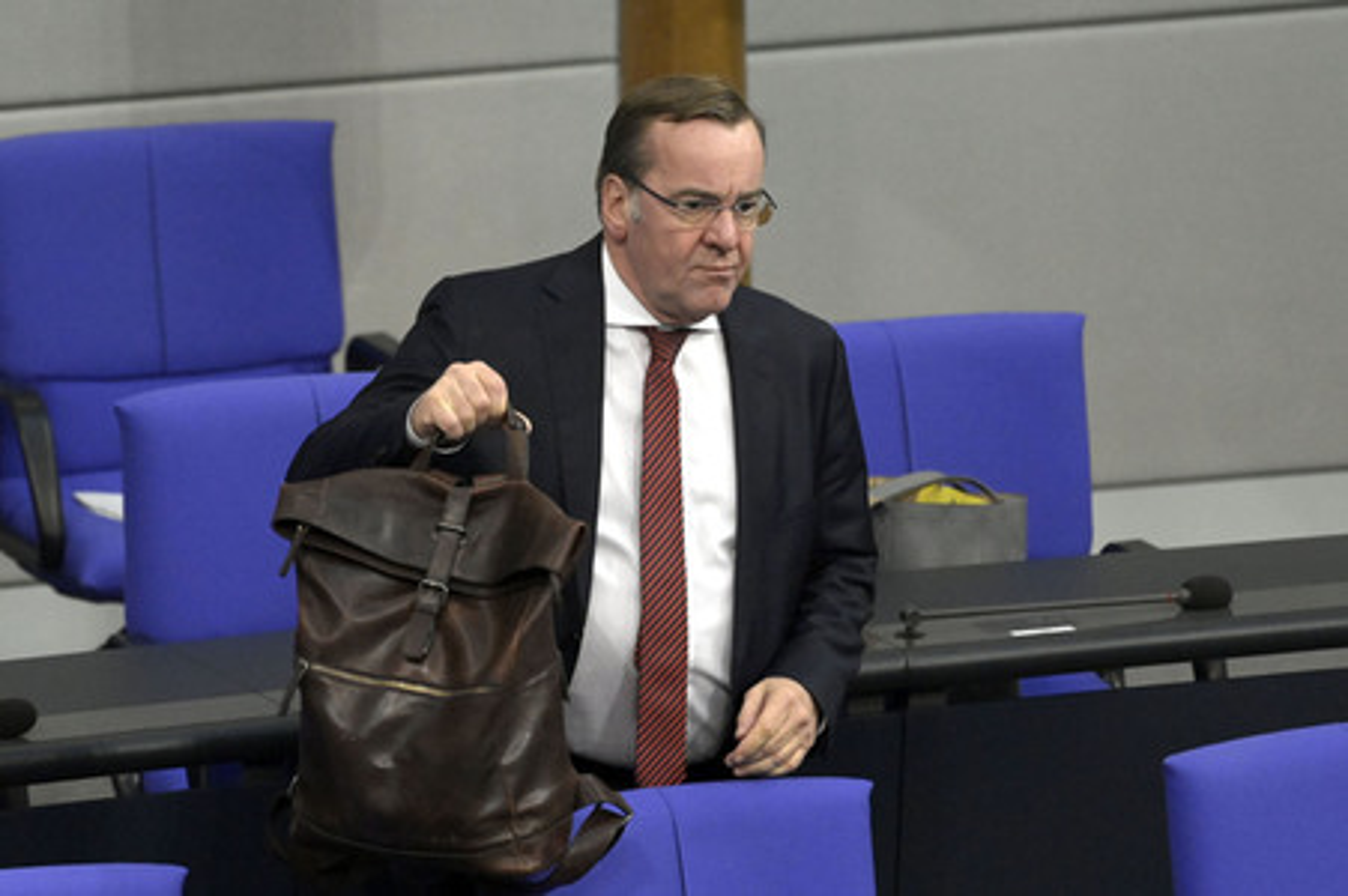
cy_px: 448
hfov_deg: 6.4
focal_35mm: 320
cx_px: 674
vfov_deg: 4.3
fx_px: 11973
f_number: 5.6
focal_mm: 320
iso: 12800
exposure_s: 1/400
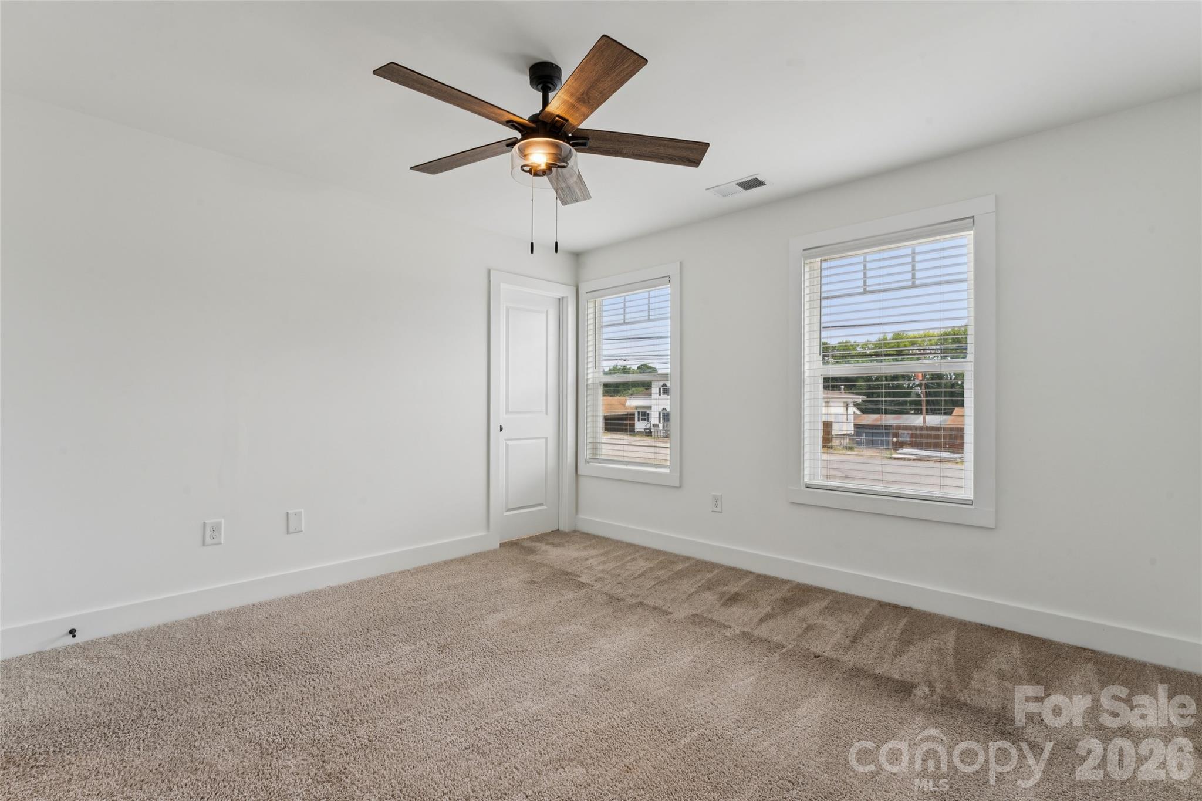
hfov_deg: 95.3
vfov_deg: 72.4
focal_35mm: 16
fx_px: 547
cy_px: 400
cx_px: 601
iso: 100
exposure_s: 1/5
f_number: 13
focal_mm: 16.4
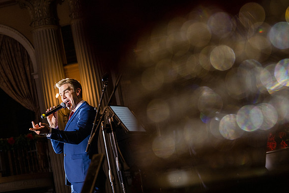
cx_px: 144
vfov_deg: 12.9
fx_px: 851
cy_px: 96
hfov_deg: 19.3
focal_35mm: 106
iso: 400
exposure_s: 1/100
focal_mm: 70
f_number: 4
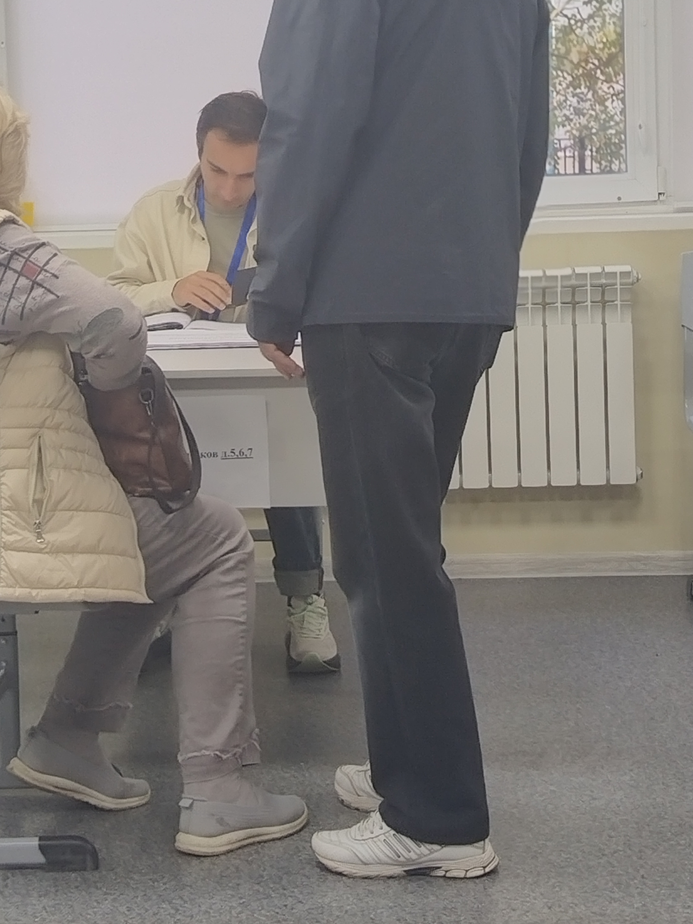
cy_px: 367
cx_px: 260
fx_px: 2135
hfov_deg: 18.4
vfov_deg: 24.4
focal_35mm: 80
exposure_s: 1/50
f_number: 1.9
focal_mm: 4.95
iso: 430
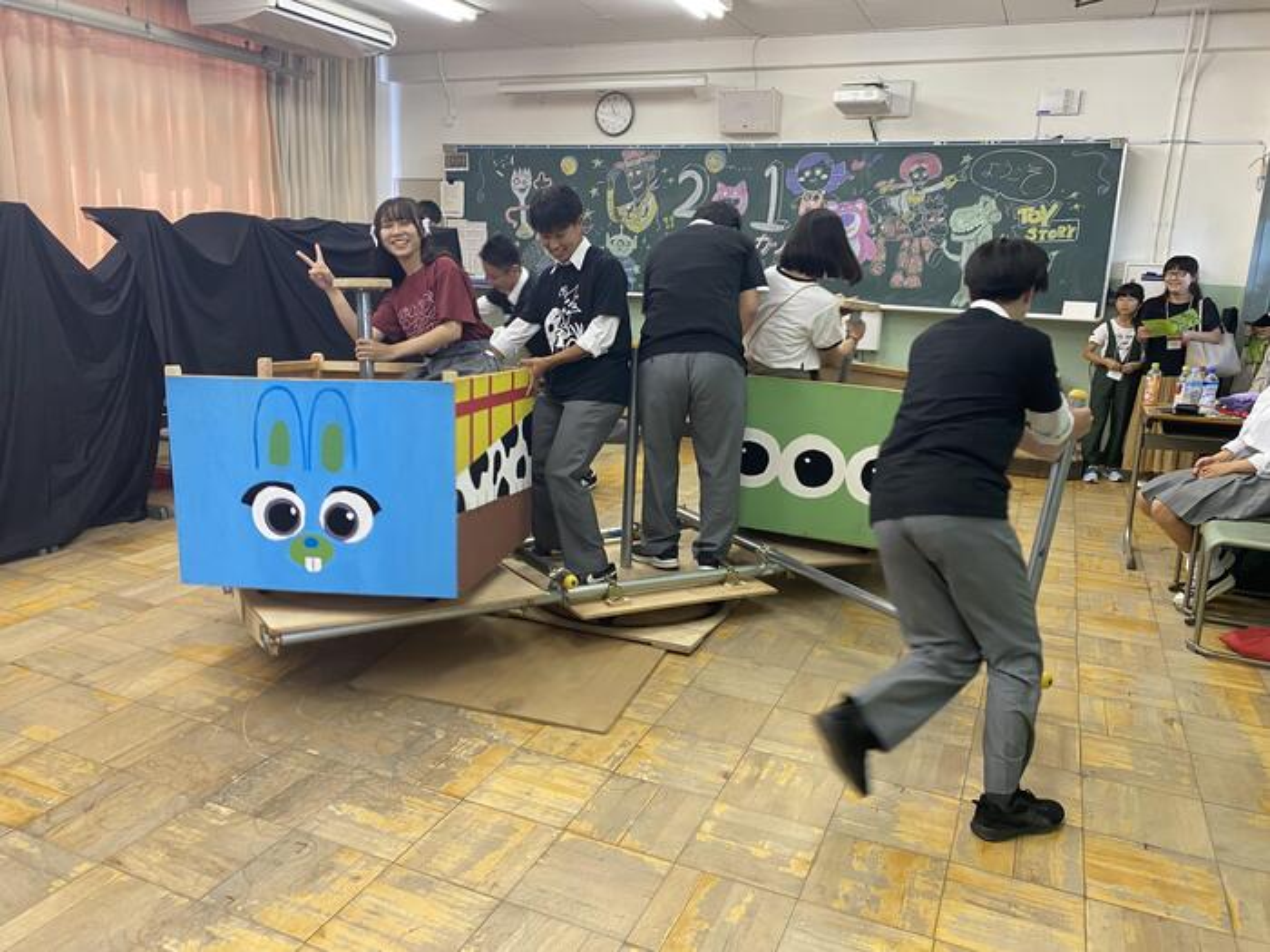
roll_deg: -2.4
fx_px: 954
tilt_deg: -12.2
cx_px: 635
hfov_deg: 67.3
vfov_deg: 53.1
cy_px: 476
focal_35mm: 26
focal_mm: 4.25
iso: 125
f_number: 1.8
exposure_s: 1/60
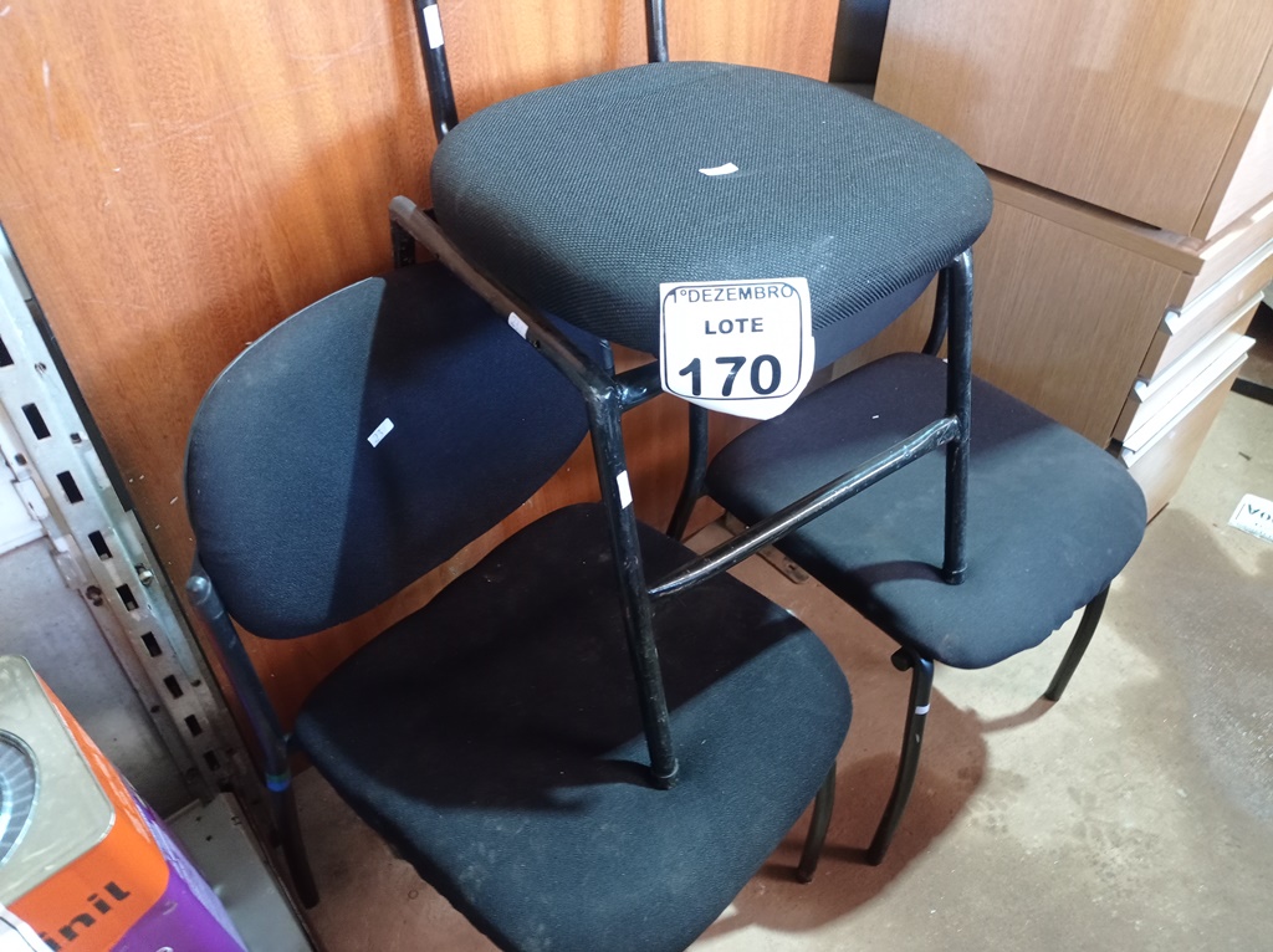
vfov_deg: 49.7
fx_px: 1029
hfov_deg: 63.5
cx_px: 636
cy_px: 476
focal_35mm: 28
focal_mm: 4.7
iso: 538
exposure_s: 1/24
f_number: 1.79
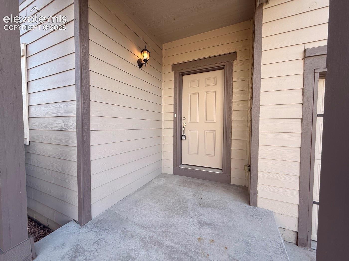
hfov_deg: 102.1
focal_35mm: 14
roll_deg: -0.1
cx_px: 174
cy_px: 130
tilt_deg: -1.7
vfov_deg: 85.7
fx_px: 141
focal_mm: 2.22
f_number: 2.2
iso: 50
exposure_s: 1/212
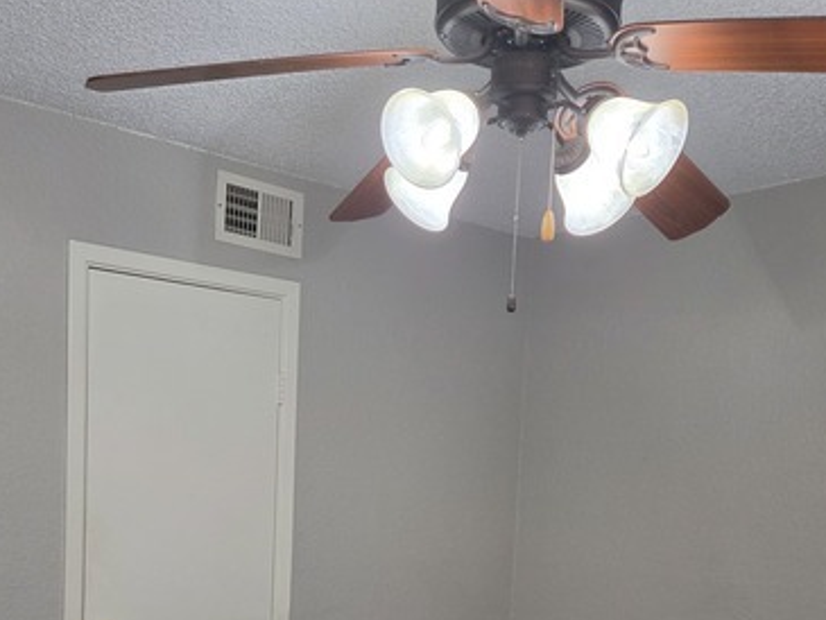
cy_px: 534
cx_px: 384
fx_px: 1003
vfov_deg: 32.9
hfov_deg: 44.7
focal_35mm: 42
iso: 125
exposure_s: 1/120
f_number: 1.8
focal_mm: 5.4
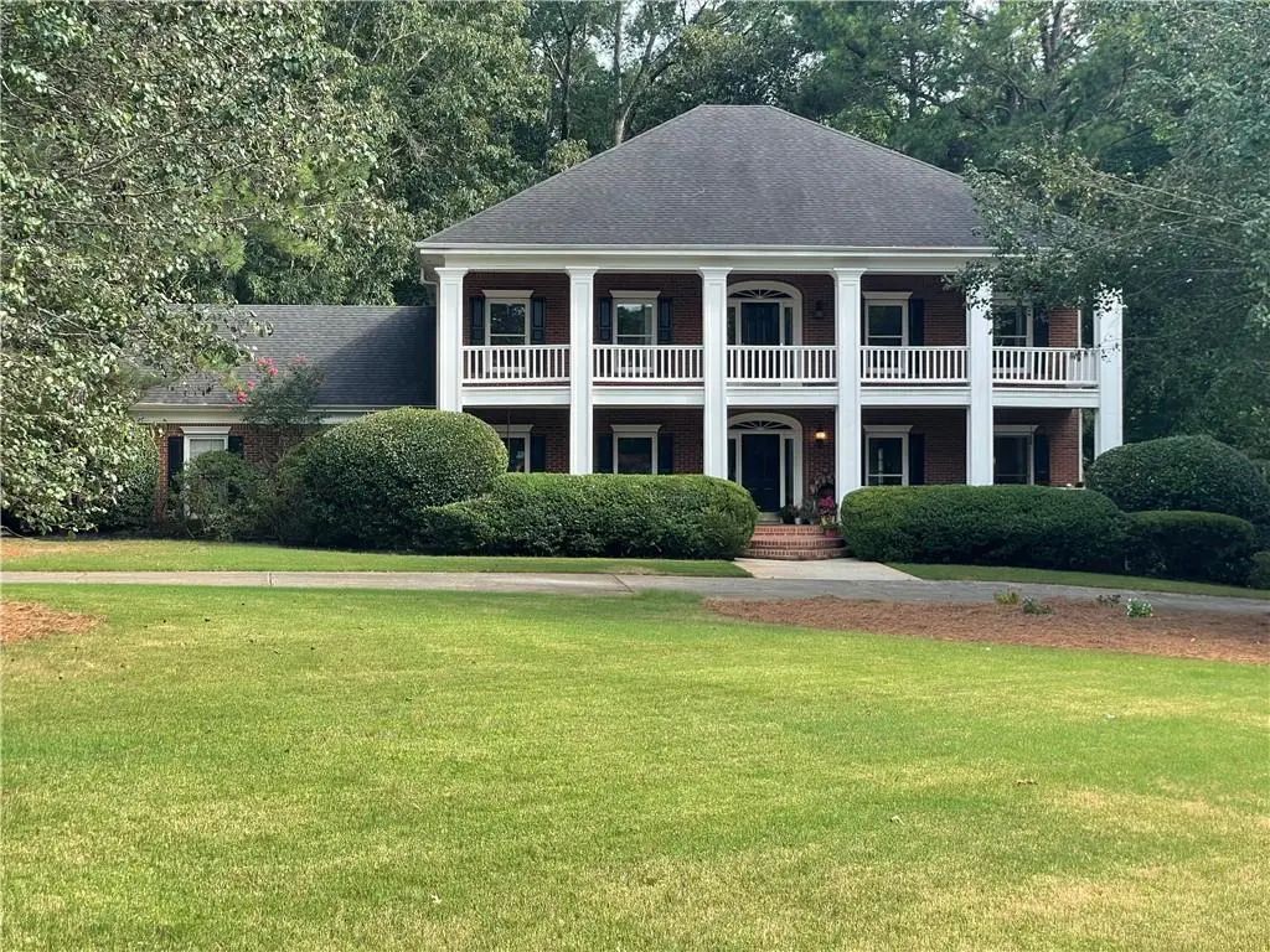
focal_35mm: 52
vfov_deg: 28.0
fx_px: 1908
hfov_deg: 36.8
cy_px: 476
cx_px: 635
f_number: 2
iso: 25
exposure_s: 1/225
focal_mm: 6
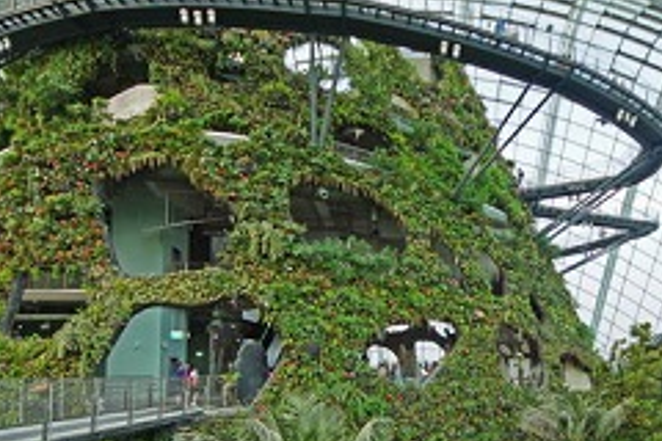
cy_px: 334
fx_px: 441
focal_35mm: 24
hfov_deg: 72.2
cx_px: 425
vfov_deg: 50.8
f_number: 5
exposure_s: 1/60
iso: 320
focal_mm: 8
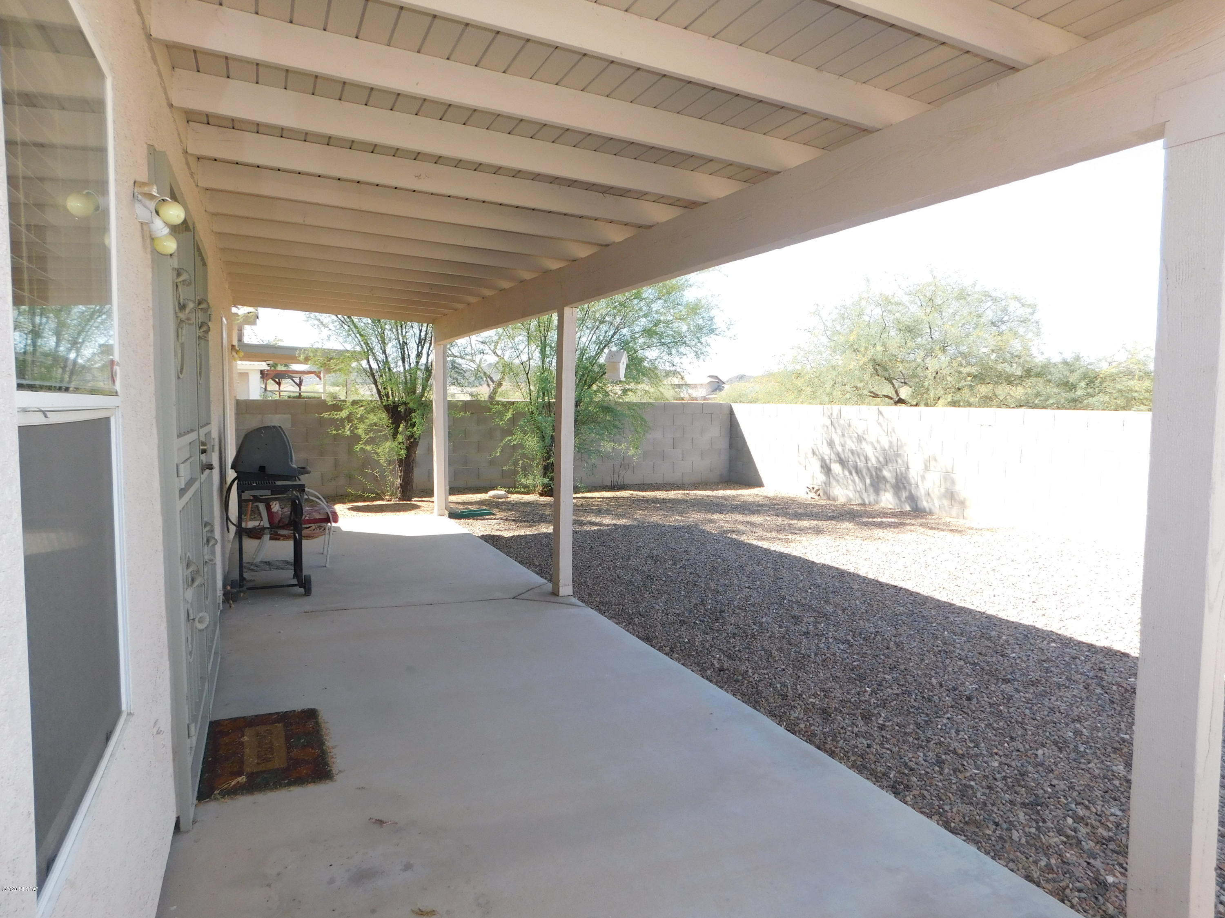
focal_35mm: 23
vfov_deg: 58.9
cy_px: 459
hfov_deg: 73.9
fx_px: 814
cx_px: 612
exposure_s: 1/400
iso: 125
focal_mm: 4
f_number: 3
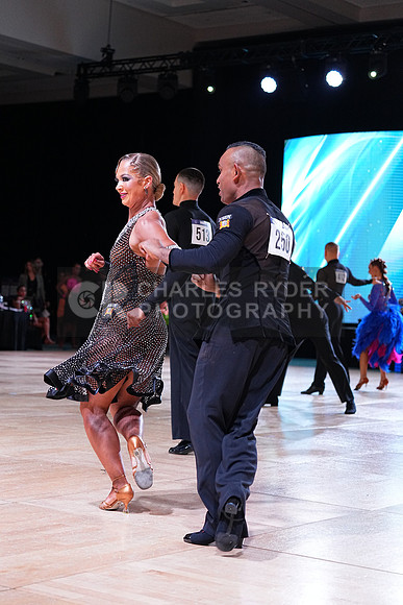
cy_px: 302
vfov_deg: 28.8
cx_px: 202
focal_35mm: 70
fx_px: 1175
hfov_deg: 19.5
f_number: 4
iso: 2500
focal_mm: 70
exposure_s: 1/400
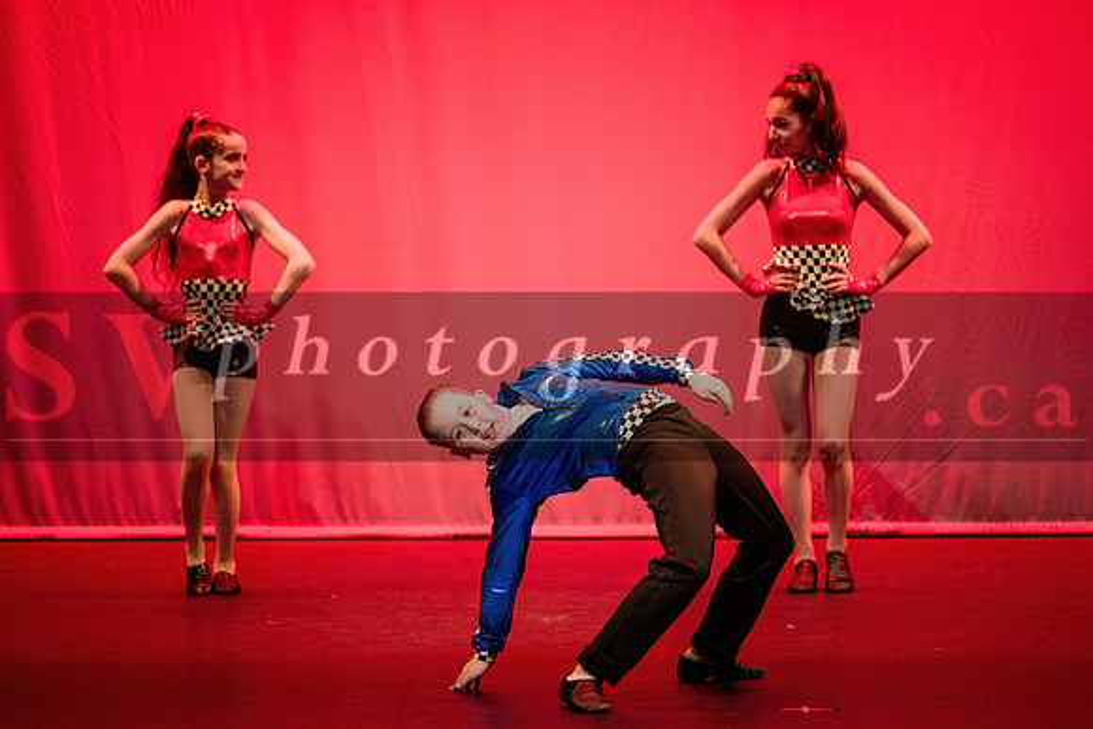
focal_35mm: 239
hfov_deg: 8.6
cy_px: 352
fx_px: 7270
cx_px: 611
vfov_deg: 5.7
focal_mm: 200
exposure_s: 1/320
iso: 1250
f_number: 2.8
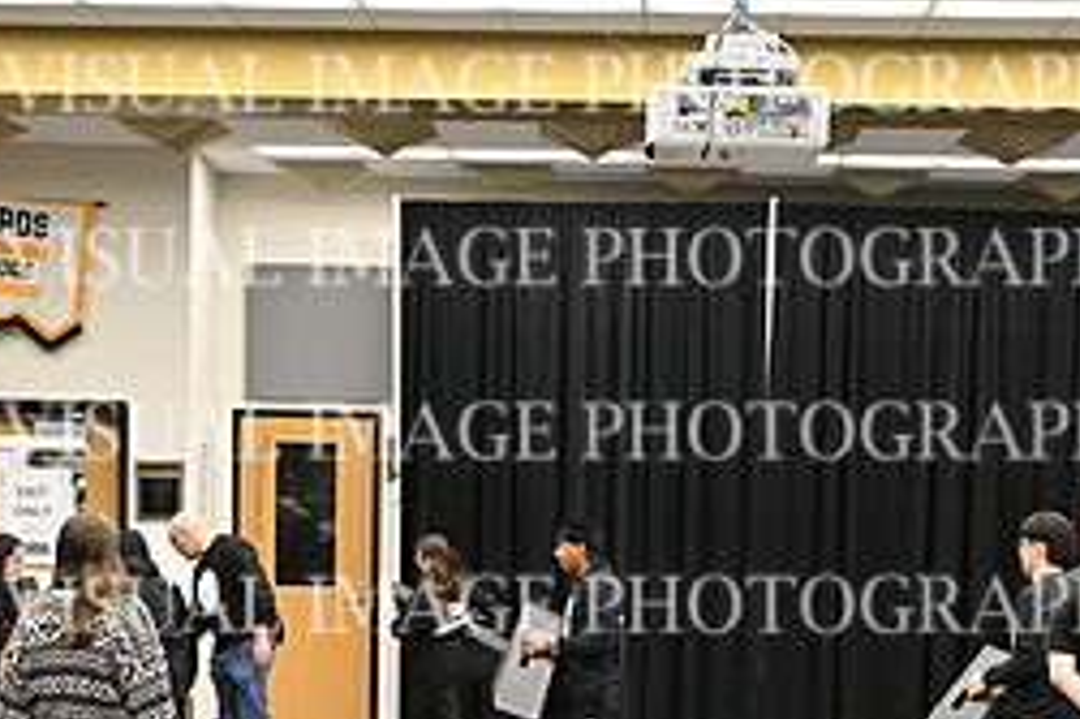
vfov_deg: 16.5
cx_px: 559
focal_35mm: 81
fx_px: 2428
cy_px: 691
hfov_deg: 25.1
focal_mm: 35
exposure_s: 1/1000
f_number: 2
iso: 6400
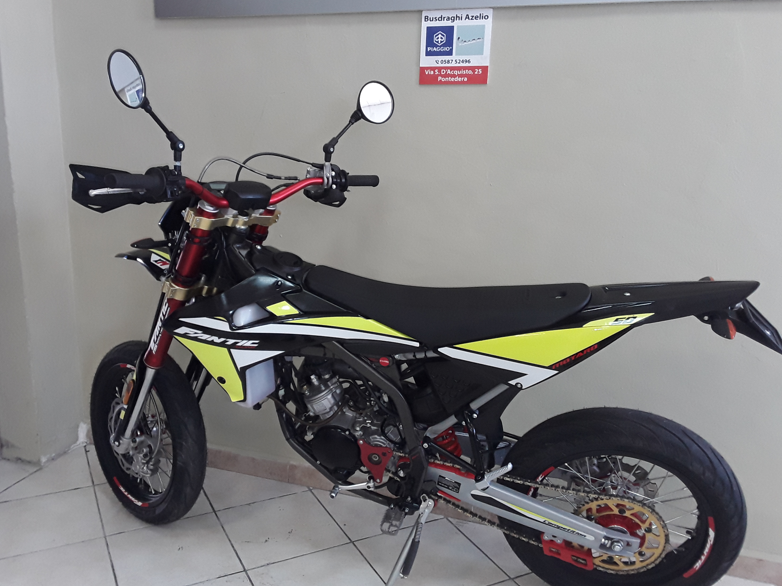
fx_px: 678
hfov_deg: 59.9
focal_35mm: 30
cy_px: 293
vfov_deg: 46.8
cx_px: 360
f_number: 1.9
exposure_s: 1/33
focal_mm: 2.91
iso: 100
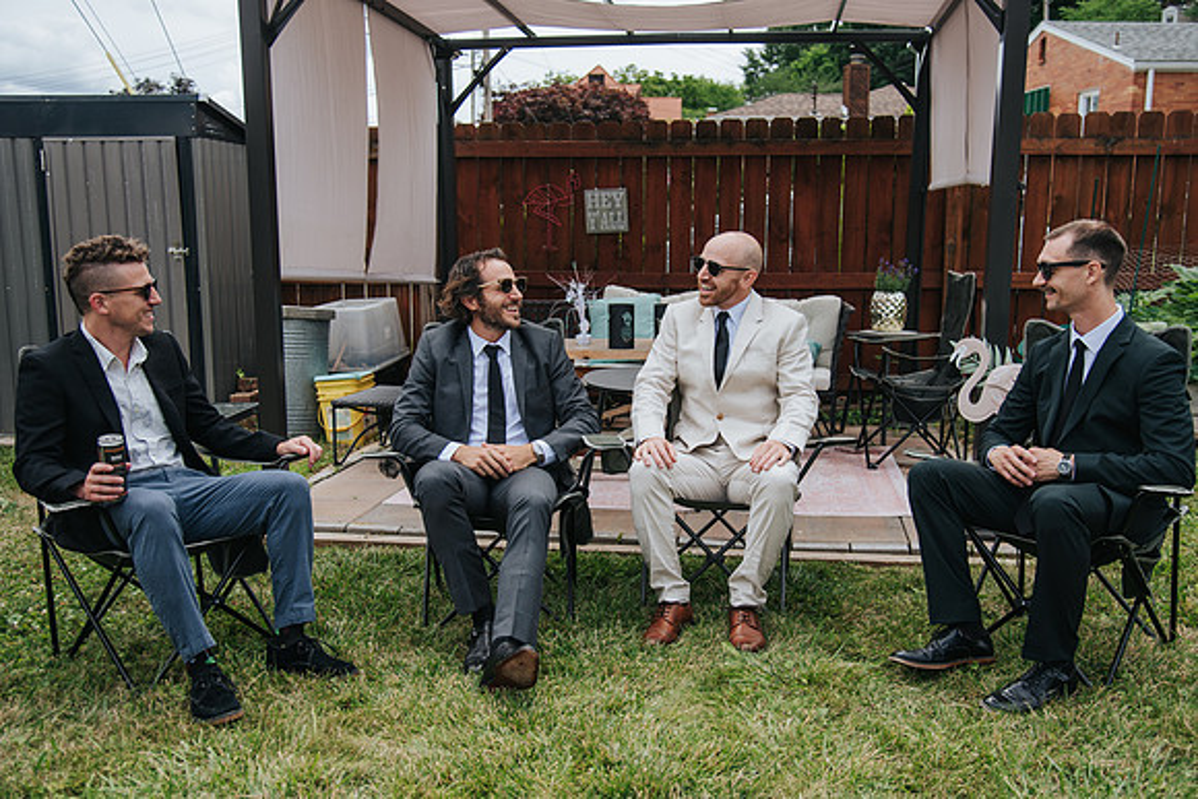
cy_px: 399
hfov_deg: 51.0
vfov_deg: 35.3
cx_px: 612
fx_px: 1257
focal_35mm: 38
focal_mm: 35
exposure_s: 1/500
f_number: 4
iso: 100
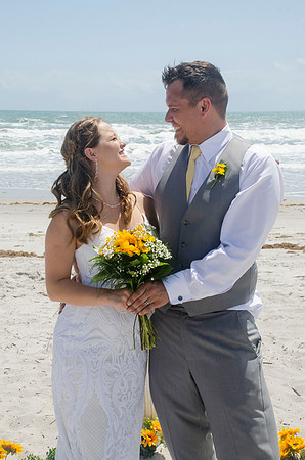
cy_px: 230
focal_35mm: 57
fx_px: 728
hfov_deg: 23.7
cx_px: 152
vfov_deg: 35.1
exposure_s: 1/250
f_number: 11
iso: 100
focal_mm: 38
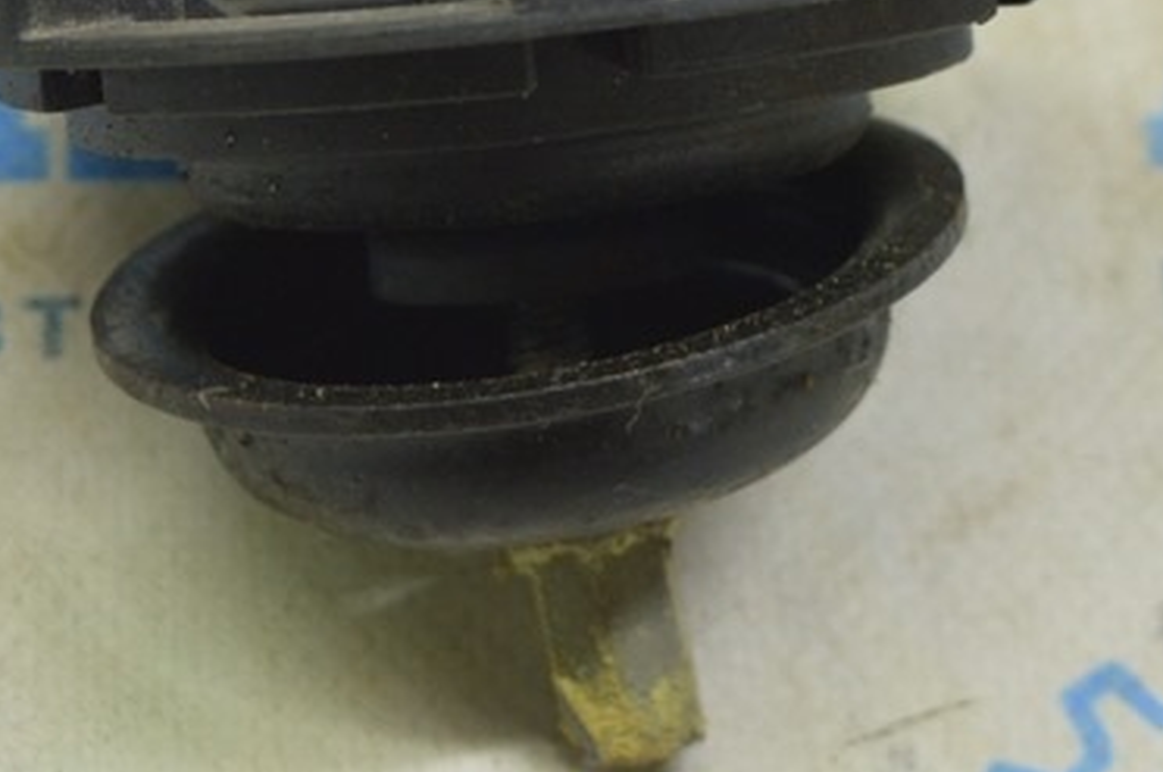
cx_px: 463
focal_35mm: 157
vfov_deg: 8.7
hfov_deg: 13.1
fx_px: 5065
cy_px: 89
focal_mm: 38
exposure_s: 1/20
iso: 400
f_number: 5.6
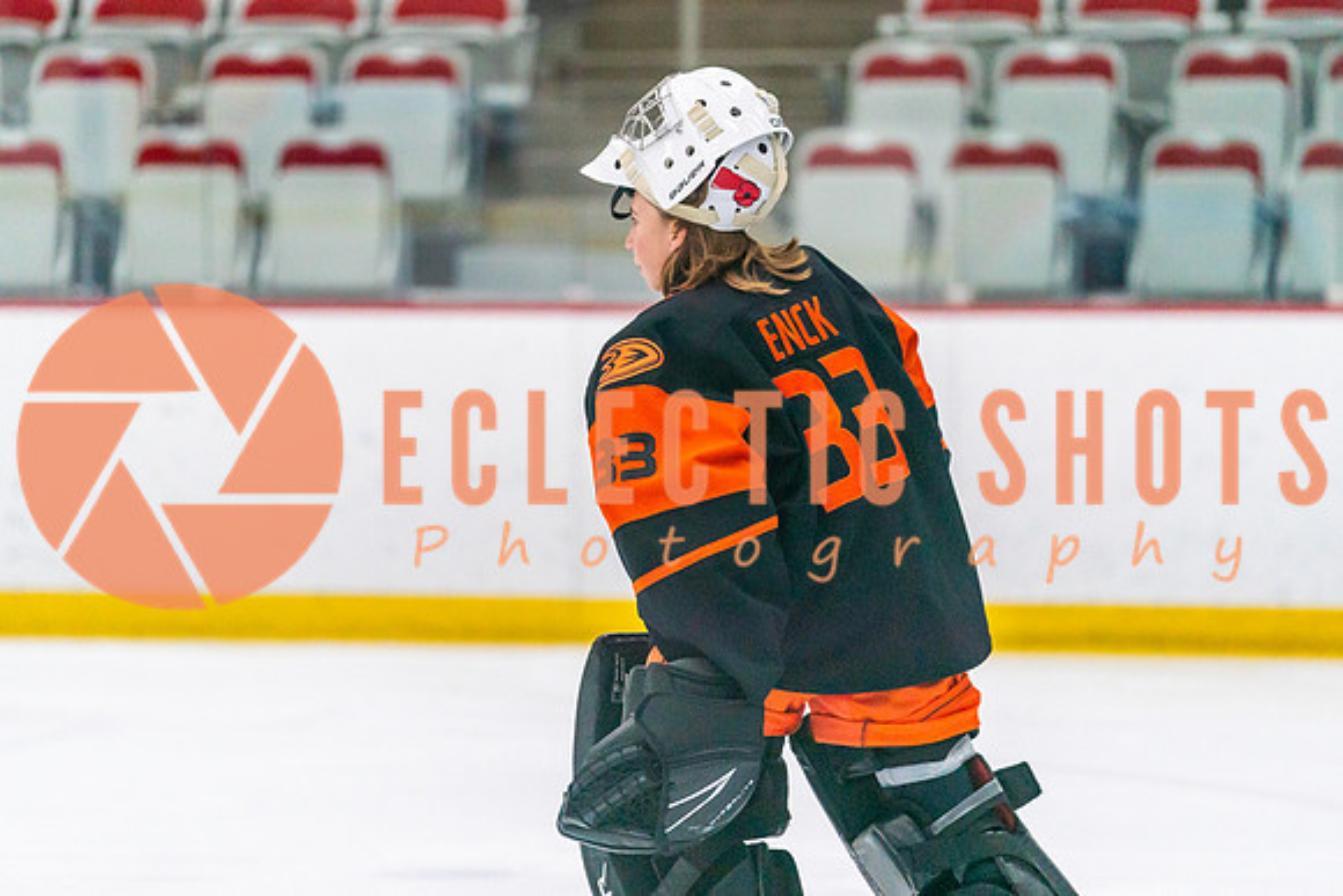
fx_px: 9042
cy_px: 355
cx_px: 671
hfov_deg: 8.5
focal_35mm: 242
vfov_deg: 5.7
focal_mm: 200
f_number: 2.8
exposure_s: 1/1250
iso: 3200
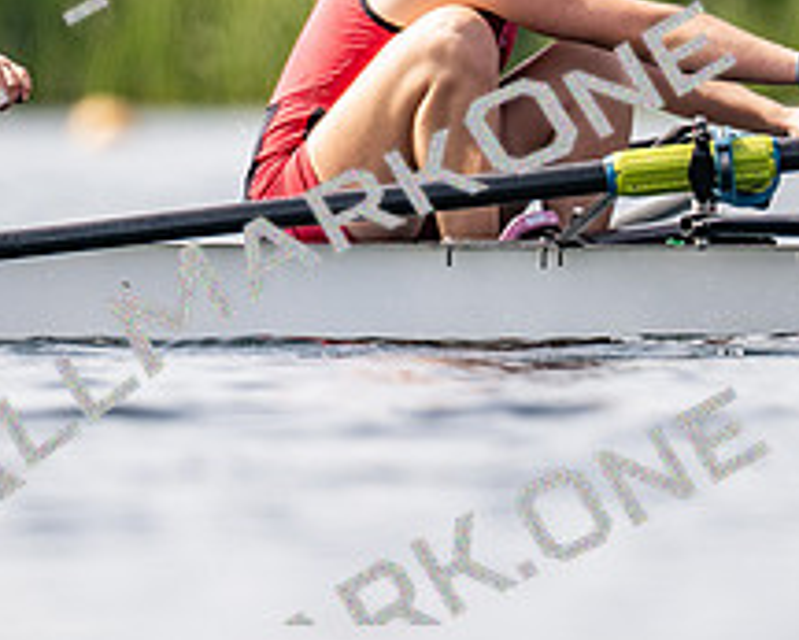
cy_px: -9
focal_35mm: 2268
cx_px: 625
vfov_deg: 0.7
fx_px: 53656
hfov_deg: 0.9
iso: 180
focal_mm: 600
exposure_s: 1/2500
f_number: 4
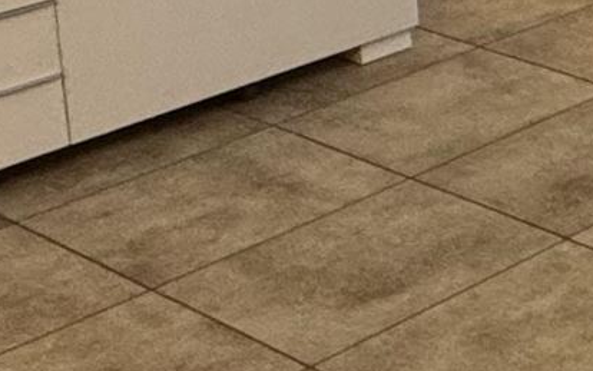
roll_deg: -0.3
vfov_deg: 10.8
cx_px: 1368
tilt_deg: -9.3
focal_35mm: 110
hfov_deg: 14.0
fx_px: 1778
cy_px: -392
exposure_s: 1/120
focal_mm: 2.22
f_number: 2.2
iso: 250
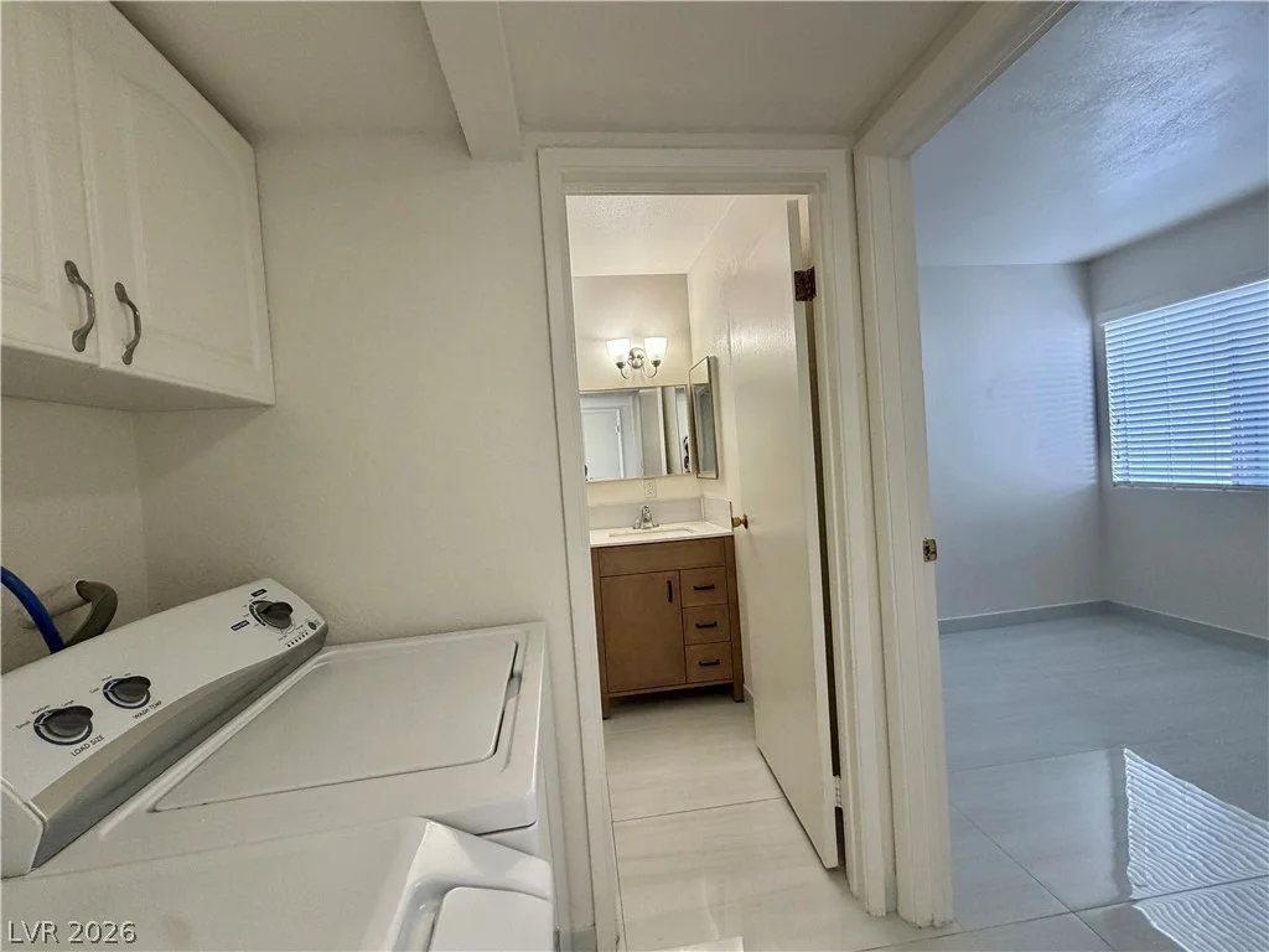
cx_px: 634
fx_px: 513
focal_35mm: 14
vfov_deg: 85.7
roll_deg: +3.9
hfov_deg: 102.1
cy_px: 476
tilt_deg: -2.1
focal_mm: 2.22
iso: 250
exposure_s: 1/120
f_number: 2.2
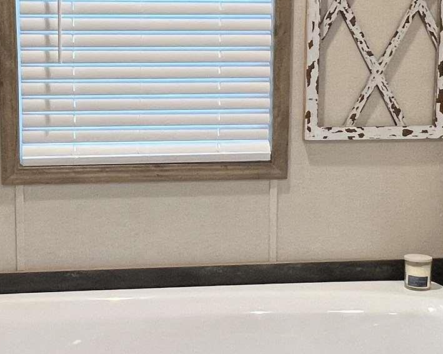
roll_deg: +0.1
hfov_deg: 33.6
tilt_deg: -7.4
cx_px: 120
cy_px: 170
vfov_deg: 27.6
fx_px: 721
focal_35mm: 55
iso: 125
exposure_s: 1/60
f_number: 1.8
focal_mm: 1.57
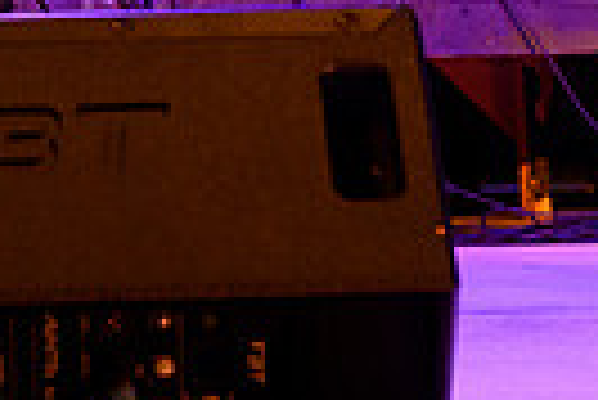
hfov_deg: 9.6
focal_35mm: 209
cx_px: -261
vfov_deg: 6.4
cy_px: -431
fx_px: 3475
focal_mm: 48
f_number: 5.6
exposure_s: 1/125
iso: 4500
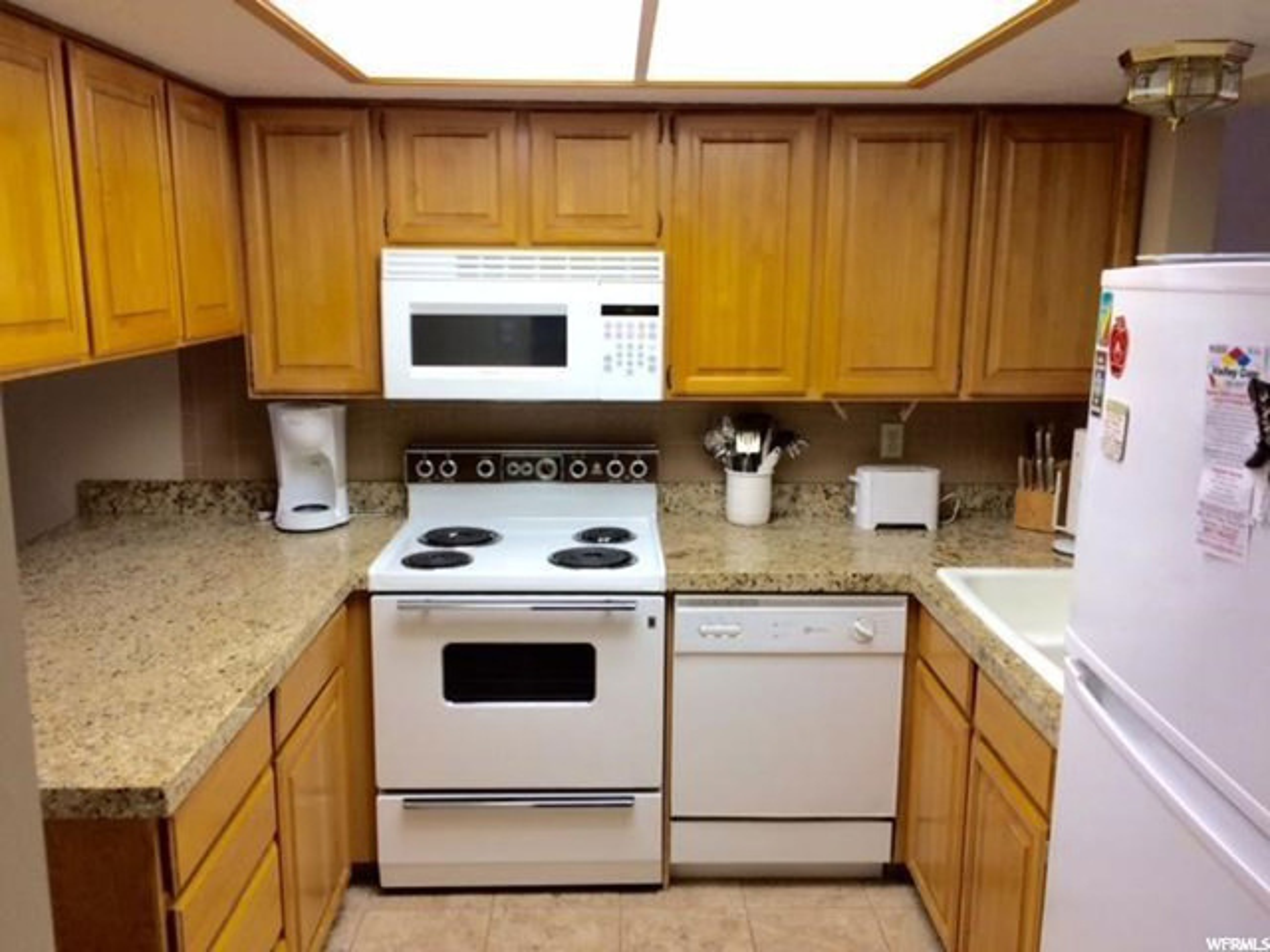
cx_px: 635
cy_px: 476
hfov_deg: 61.7
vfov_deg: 48.2
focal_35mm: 29
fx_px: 1064
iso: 50
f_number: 2.2
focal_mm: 4.15
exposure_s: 1/30
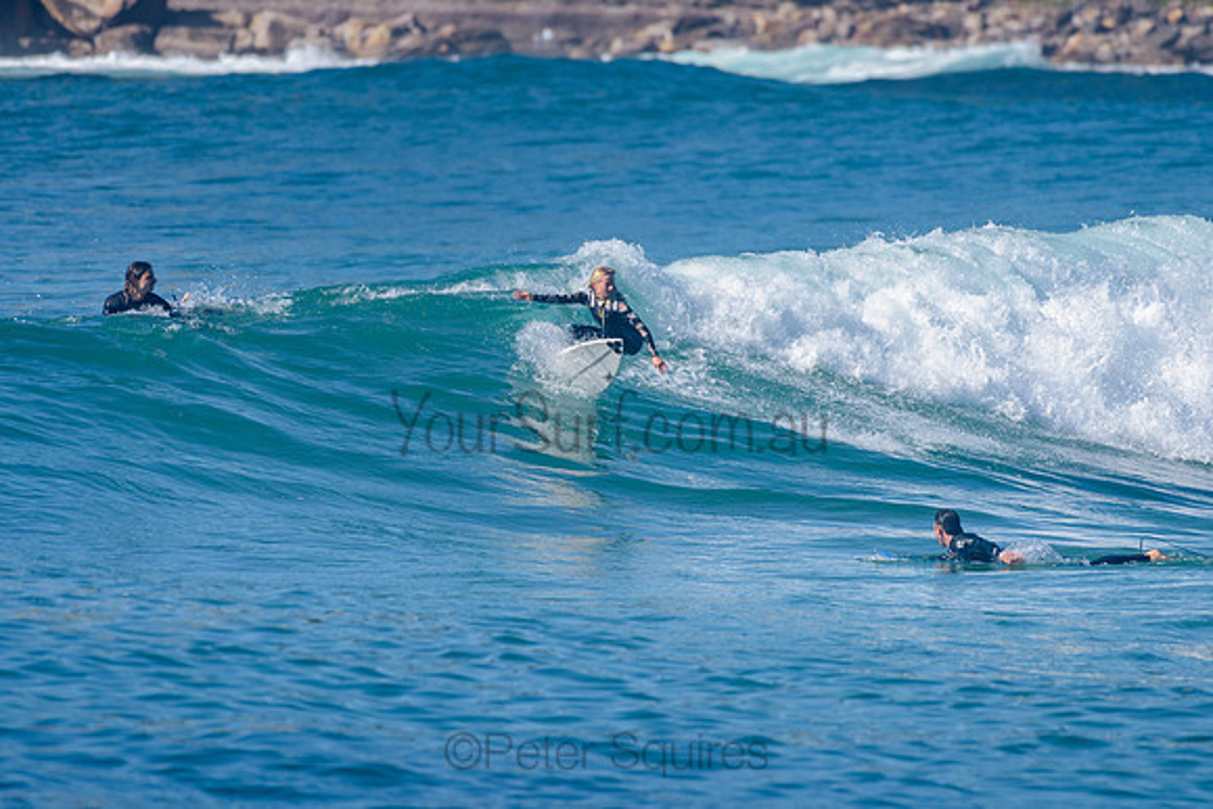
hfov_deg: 3.4
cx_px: 583
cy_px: 342
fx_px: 20652
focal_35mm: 613
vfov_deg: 2.2
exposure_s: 1/2000
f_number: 5.6
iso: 180
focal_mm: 500
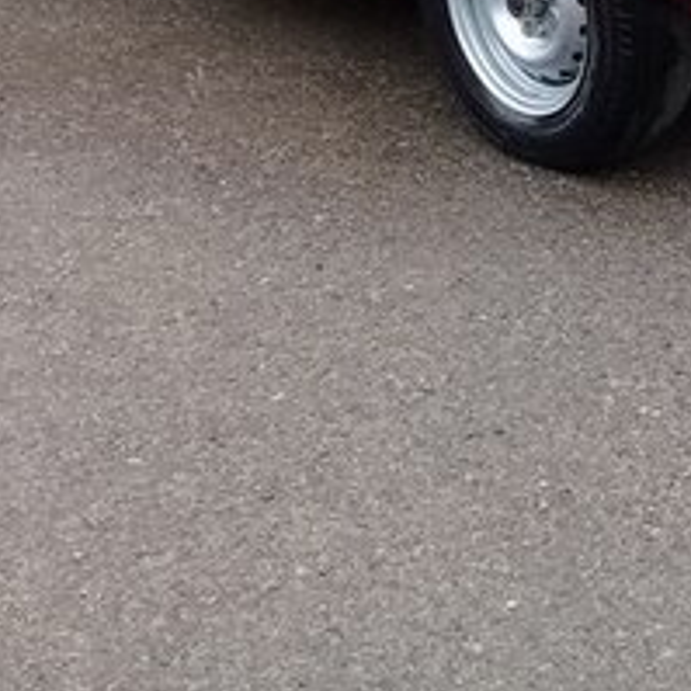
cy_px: -141
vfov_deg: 18.1
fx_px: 2055
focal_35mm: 91
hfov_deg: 18.8
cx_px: 615
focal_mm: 3.3
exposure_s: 1/100
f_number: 2.2
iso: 80
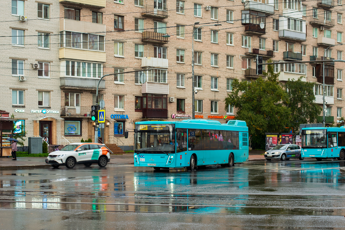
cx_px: 168
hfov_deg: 35.6
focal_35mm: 56
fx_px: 537
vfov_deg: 24.2
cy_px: 102
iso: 200
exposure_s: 1/100
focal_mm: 50
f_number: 5.6
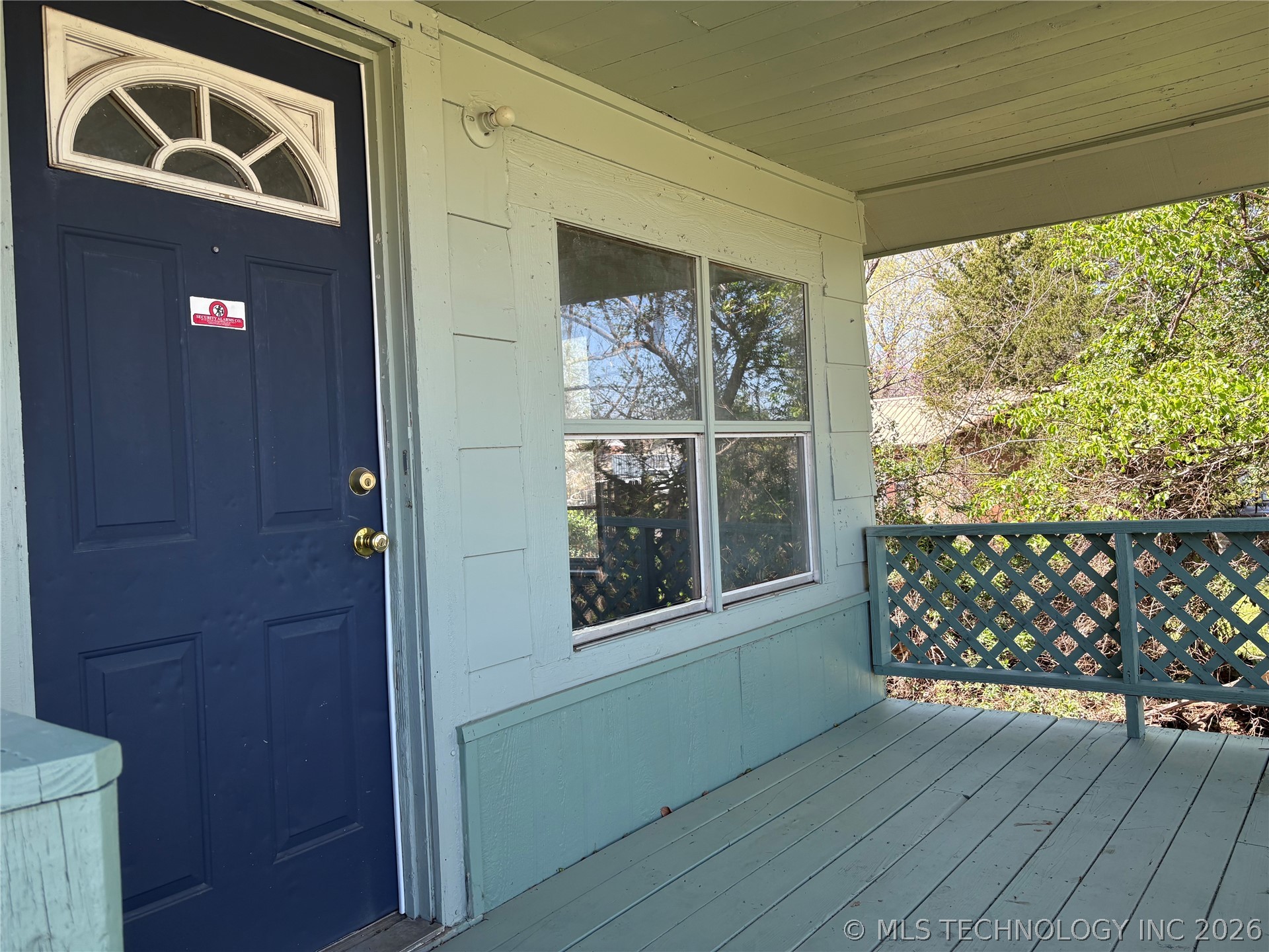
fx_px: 953
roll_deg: +3.2
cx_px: 634
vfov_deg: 53.1
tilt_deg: +0.9
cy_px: 476
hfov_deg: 67.3
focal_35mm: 26
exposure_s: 1/363
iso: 50
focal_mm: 5.96
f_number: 1.6
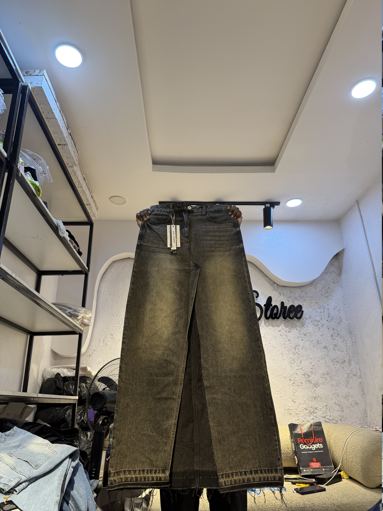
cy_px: 256
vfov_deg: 71.6
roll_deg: +2.2
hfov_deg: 56.8
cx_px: 192
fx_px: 354
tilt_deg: +19.7
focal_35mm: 24
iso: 80
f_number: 1.78
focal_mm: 6.76
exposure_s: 1/100
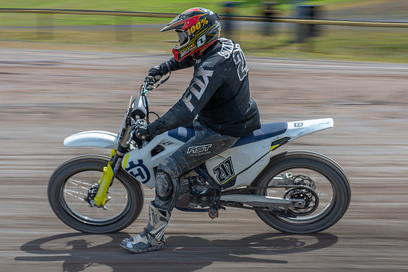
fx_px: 1122
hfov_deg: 20.6
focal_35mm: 99
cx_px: 204
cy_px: 136
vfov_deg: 13.8
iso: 160
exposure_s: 1/160
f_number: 8
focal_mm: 66
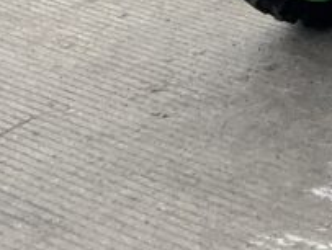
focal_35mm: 146
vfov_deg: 9.2
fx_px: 1403
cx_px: 703
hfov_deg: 11.8
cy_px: -348
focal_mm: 3
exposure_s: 1/1098
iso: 16
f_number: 1.8
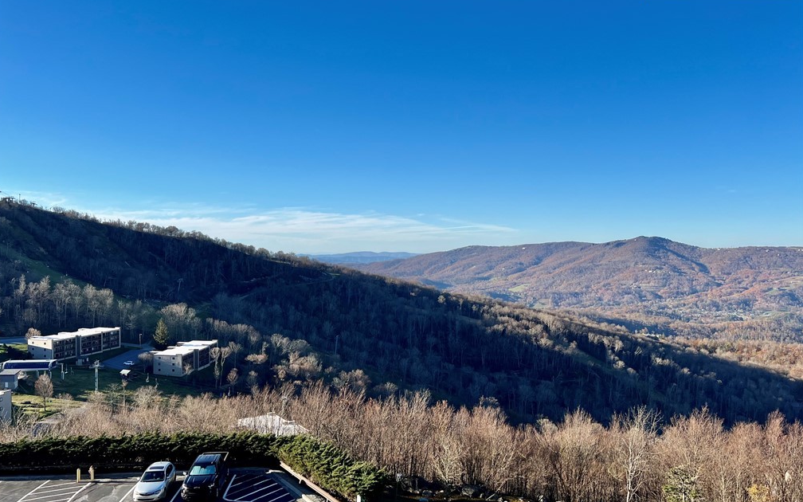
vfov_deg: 44.5
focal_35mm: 28
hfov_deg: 66.5
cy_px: 261
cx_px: 397
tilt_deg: -1.1
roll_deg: +0.3
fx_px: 613
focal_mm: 5.7
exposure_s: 1/2841
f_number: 1.5
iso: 50
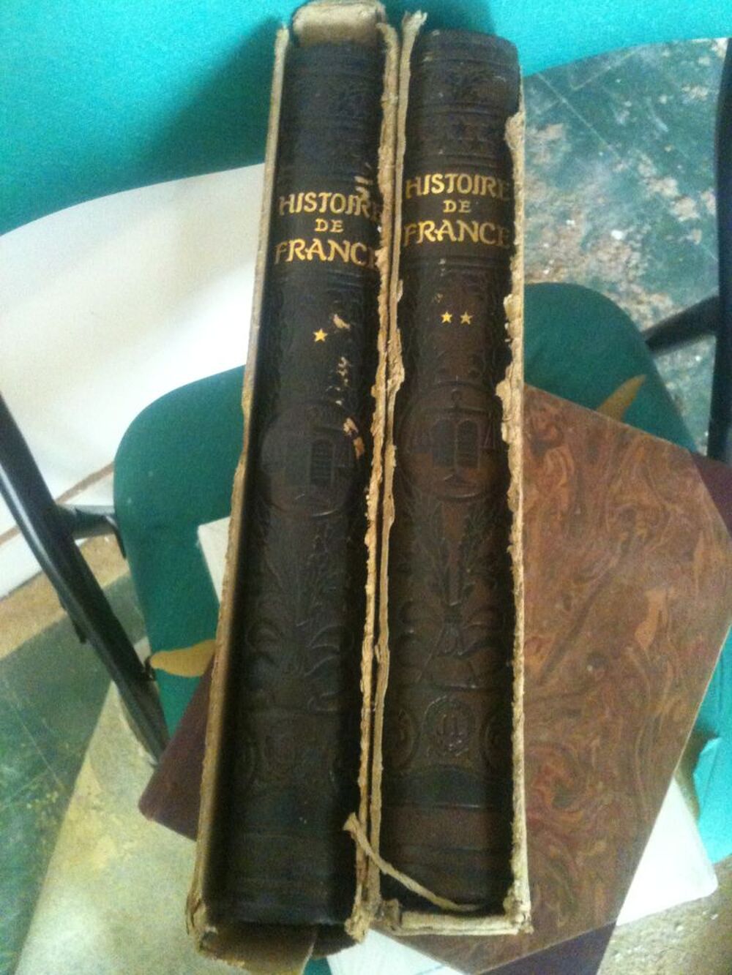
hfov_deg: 40.7
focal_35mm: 35
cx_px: 366
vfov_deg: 52.6
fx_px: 987
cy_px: 488
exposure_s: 1/10
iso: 640
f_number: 2.8
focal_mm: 3.85
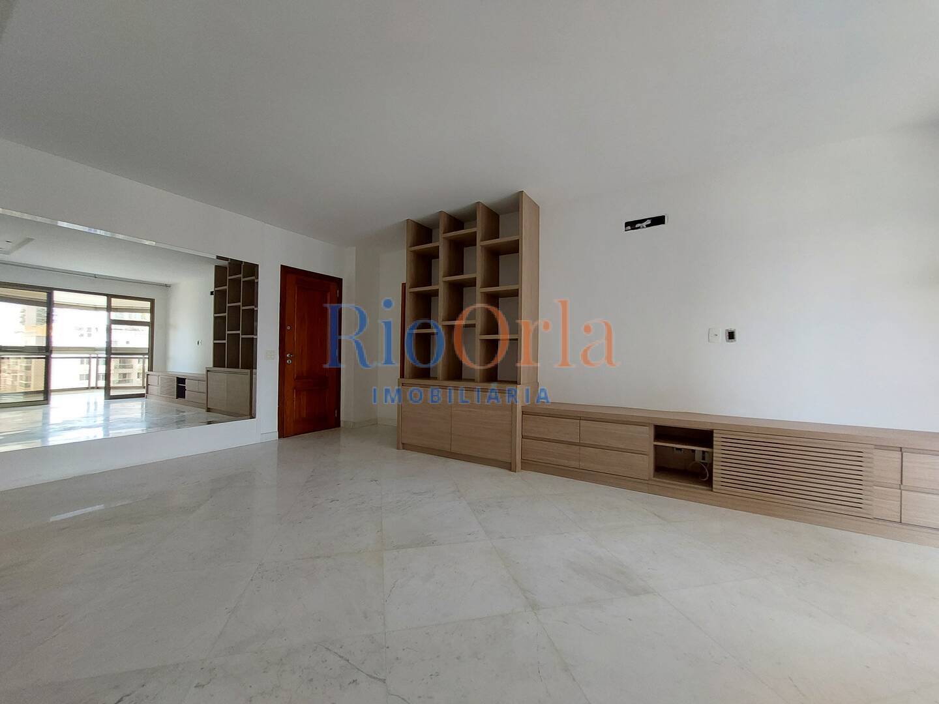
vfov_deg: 89.9
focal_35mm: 13
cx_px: 470
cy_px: 352
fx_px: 353
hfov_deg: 106.2
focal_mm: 1.74
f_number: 2.2
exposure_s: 1/60
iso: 125
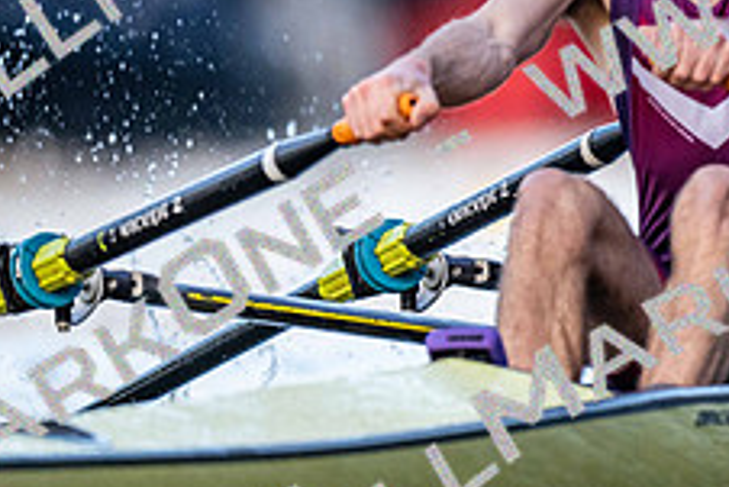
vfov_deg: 0.9
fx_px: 31224
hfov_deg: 1.3
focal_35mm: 1541
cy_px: 127
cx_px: 923
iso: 2200
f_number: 4
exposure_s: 1/2500
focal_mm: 600
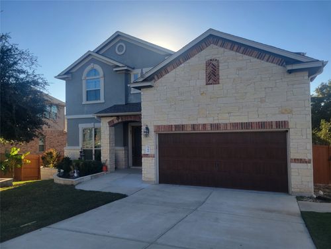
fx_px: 249
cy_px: 124
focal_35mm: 26
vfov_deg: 53.1
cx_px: 166
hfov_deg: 67.3
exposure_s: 1/986
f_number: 1.8
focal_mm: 5.4
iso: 40
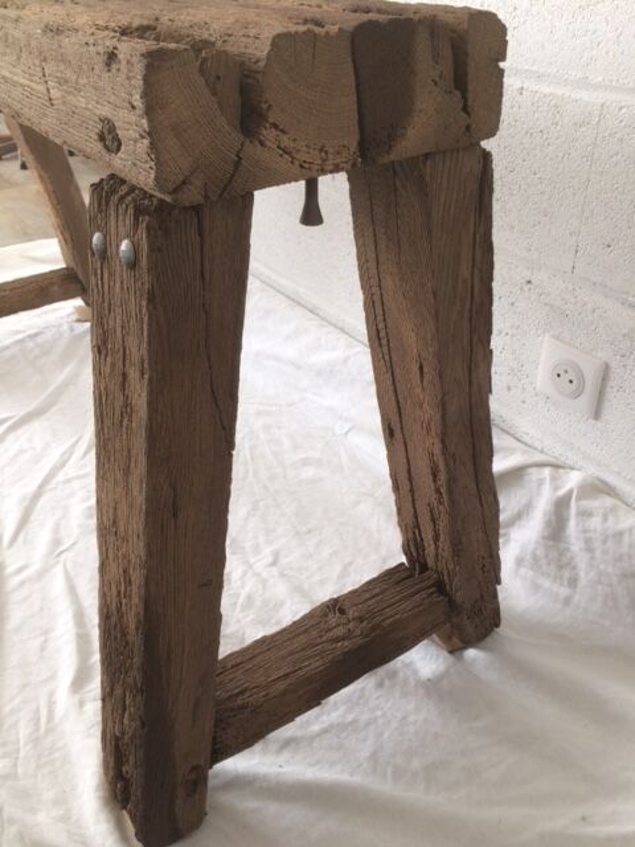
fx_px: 709
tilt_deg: -34.7
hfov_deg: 48.2
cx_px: 318
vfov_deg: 61.7
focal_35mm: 29
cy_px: 424
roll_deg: +1.8
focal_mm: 4.15
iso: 50
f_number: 2.2
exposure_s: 1/50
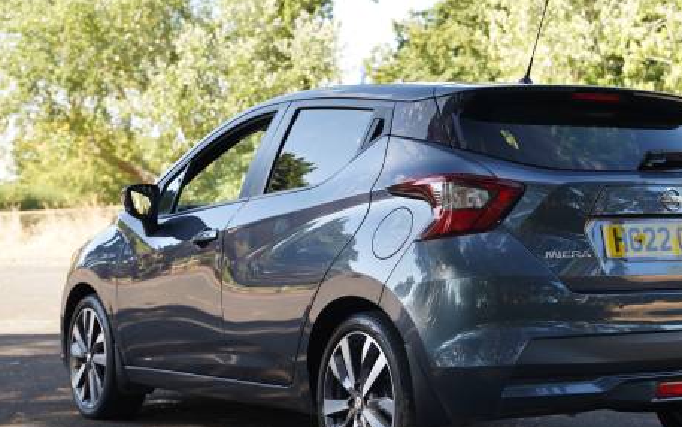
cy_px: 264
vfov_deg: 16.7
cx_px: 452
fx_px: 1450
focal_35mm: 78
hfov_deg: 26.3
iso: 250
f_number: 4
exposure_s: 1/160
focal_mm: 54.7
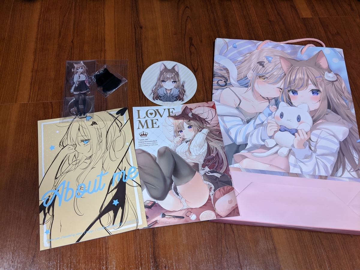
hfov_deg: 65.3
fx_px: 281
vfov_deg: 51.4
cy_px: 135
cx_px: 180
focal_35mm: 27
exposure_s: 1/40
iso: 143
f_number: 1.8
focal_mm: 4.44
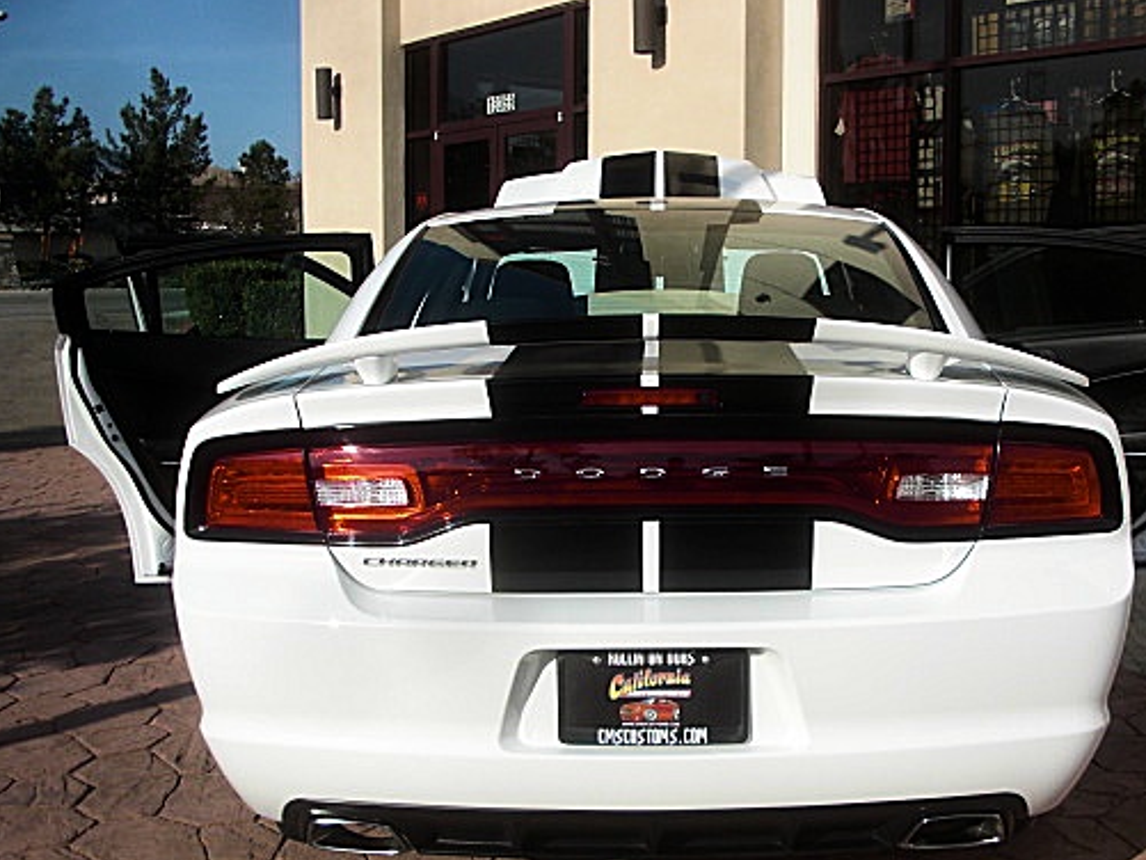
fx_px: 1523
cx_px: 686
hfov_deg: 41.0
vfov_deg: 31.5
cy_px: 494
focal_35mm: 46
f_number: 7.9
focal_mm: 6.3
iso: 50
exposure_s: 1/200
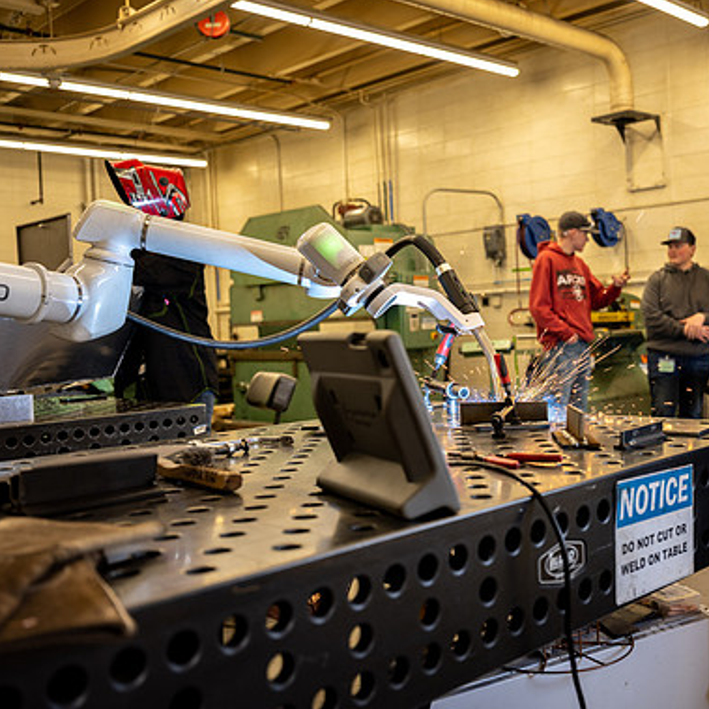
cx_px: 479
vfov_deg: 42.8
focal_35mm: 39
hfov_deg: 42.2
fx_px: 904
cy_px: 353
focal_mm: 30
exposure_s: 1/200
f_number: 2.8
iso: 400
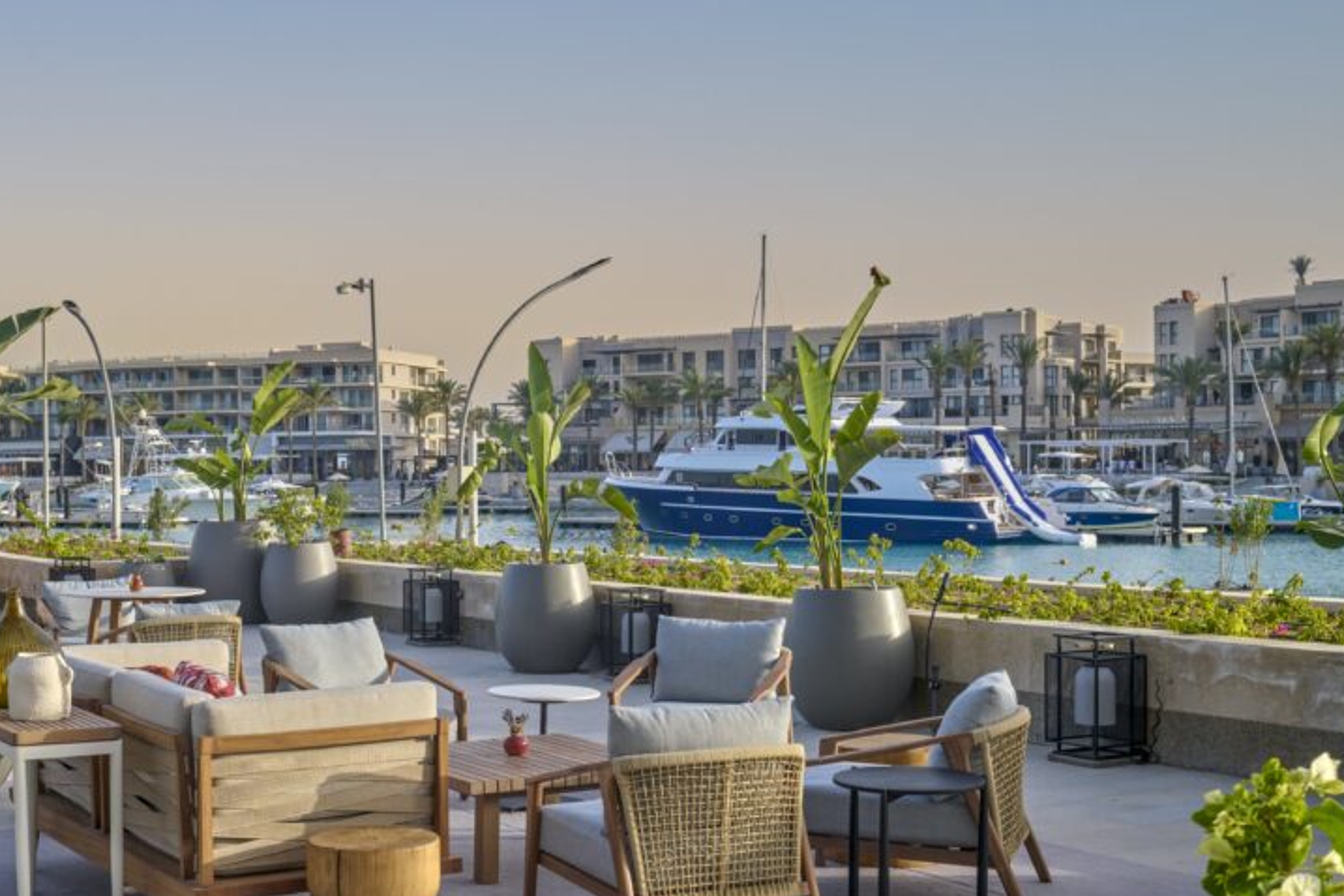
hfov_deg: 39.1
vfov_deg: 27.0
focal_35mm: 50
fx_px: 1867
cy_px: 505
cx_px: 433
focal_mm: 35
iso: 100
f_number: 16
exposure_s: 1/50
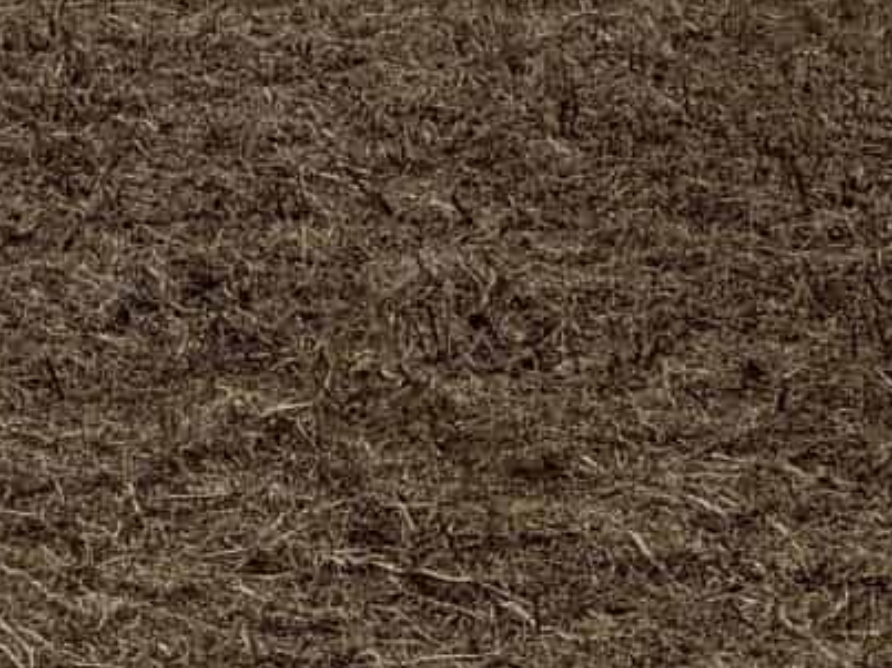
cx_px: -95
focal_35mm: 153
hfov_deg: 12.7
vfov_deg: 8.6
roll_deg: -0.9
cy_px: -1103
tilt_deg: +5.3
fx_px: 3940
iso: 80
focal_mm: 6.76
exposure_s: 1/10309
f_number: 1.78
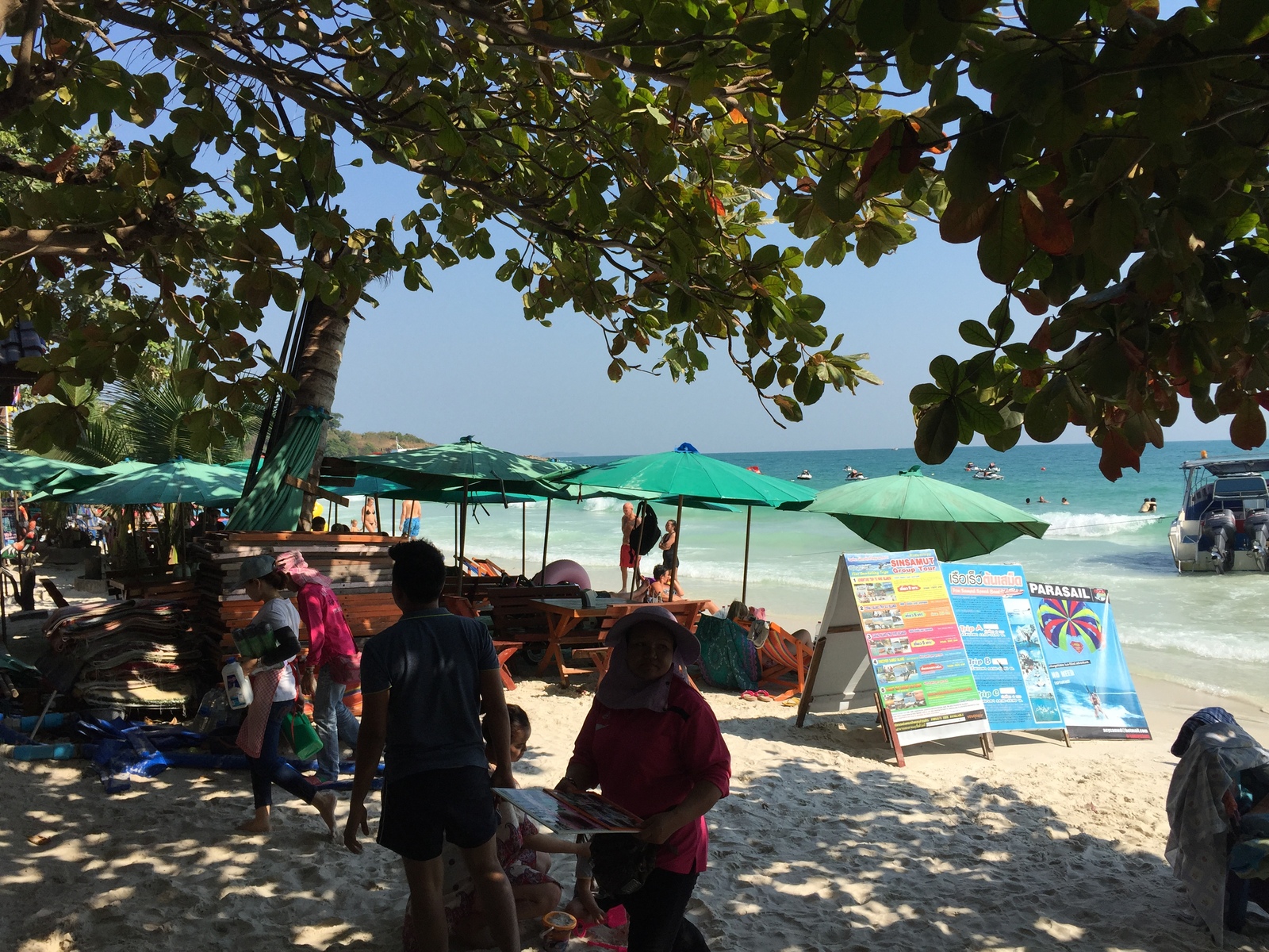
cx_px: 634
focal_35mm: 29
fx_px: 1063
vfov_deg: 48.2
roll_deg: +0.1
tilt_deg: -1.3
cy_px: 476
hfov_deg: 61.7
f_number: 2.2
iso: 32
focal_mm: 4.15
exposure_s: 1/2198
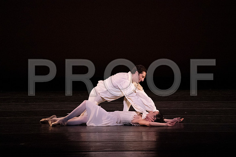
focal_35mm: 397
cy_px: 78
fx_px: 2603
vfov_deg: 3.5
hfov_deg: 5.2
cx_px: 118
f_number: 7.1
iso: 20000
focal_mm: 397
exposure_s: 1/400
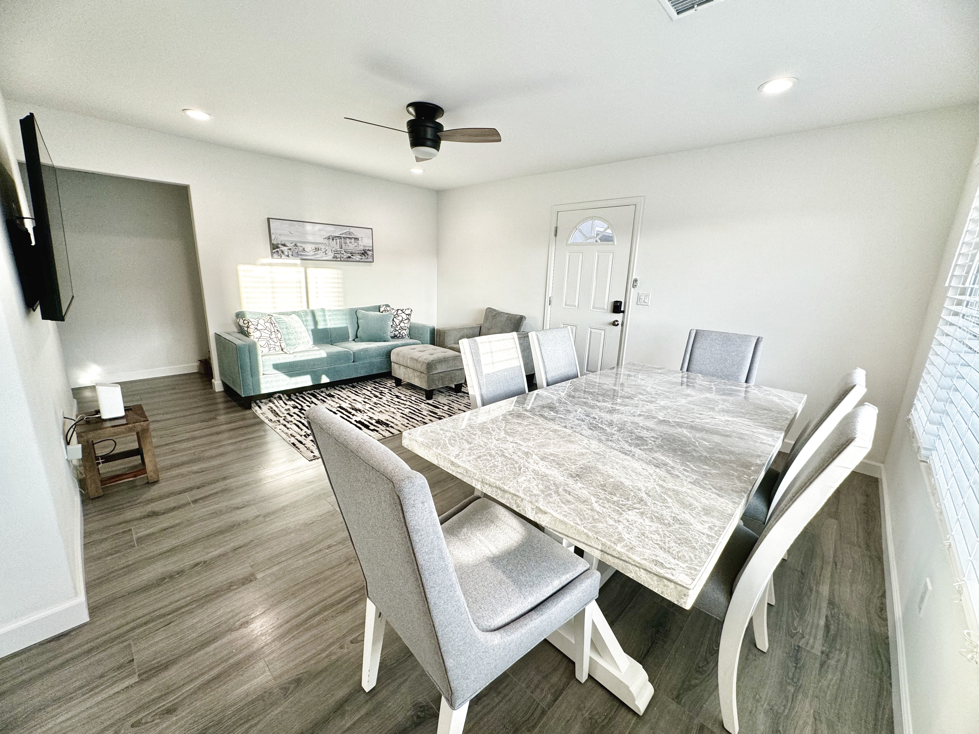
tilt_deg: -14.7
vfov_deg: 85.7
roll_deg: -2.2
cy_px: 367
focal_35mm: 14
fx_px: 396
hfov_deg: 102.1
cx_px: 490
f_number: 2.2
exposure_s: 1/100
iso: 100
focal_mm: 2.22
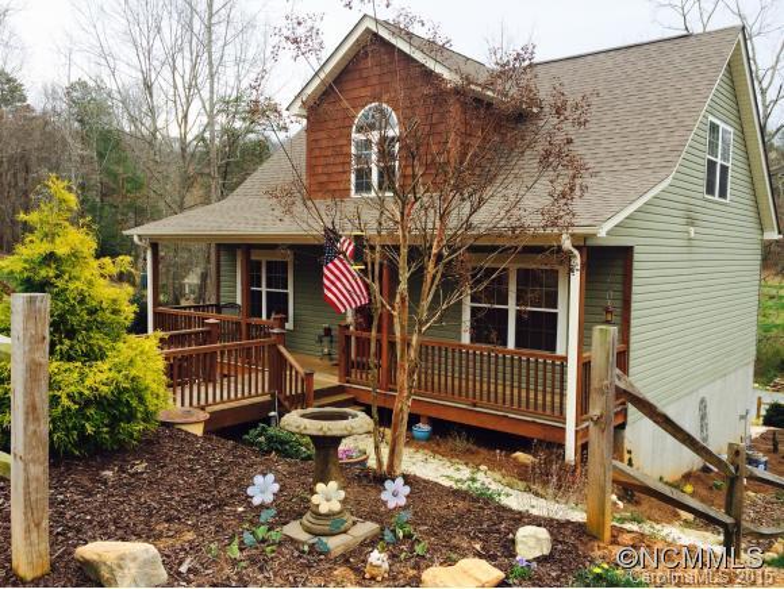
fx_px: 680
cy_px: 294
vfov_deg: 46.9
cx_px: 392
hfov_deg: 59.9
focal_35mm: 30
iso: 32
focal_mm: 4.12
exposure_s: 1/746
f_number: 2.2
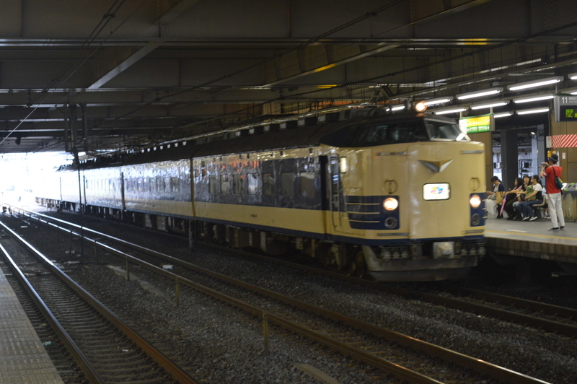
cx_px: 288
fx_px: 1153
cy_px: 192
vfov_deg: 18.9
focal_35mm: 72
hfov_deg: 28.1
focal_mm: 48
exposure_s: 1/60
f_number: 5.6
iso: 1100
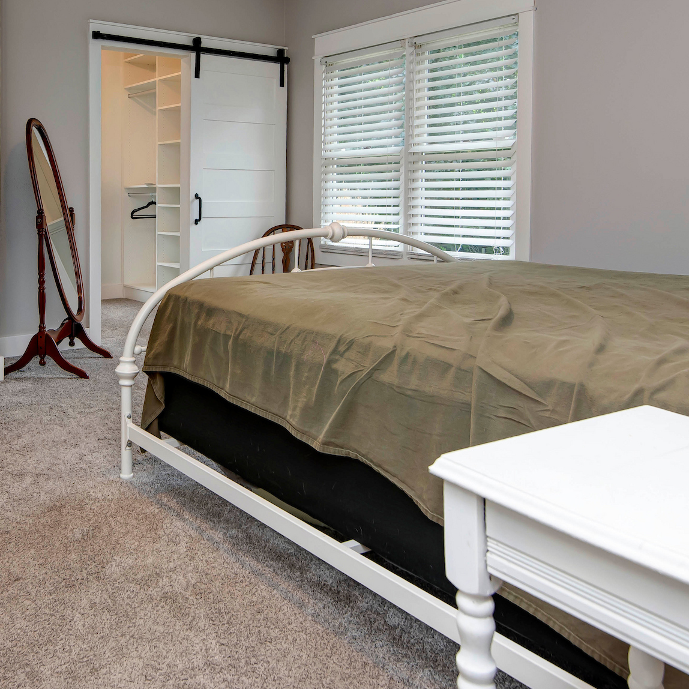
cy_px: 230
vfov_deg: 50.2
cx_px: 166
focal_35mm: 32
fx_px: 721
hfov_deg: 48.9
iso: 400
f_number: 6.7
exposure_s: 1/45
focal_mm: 18
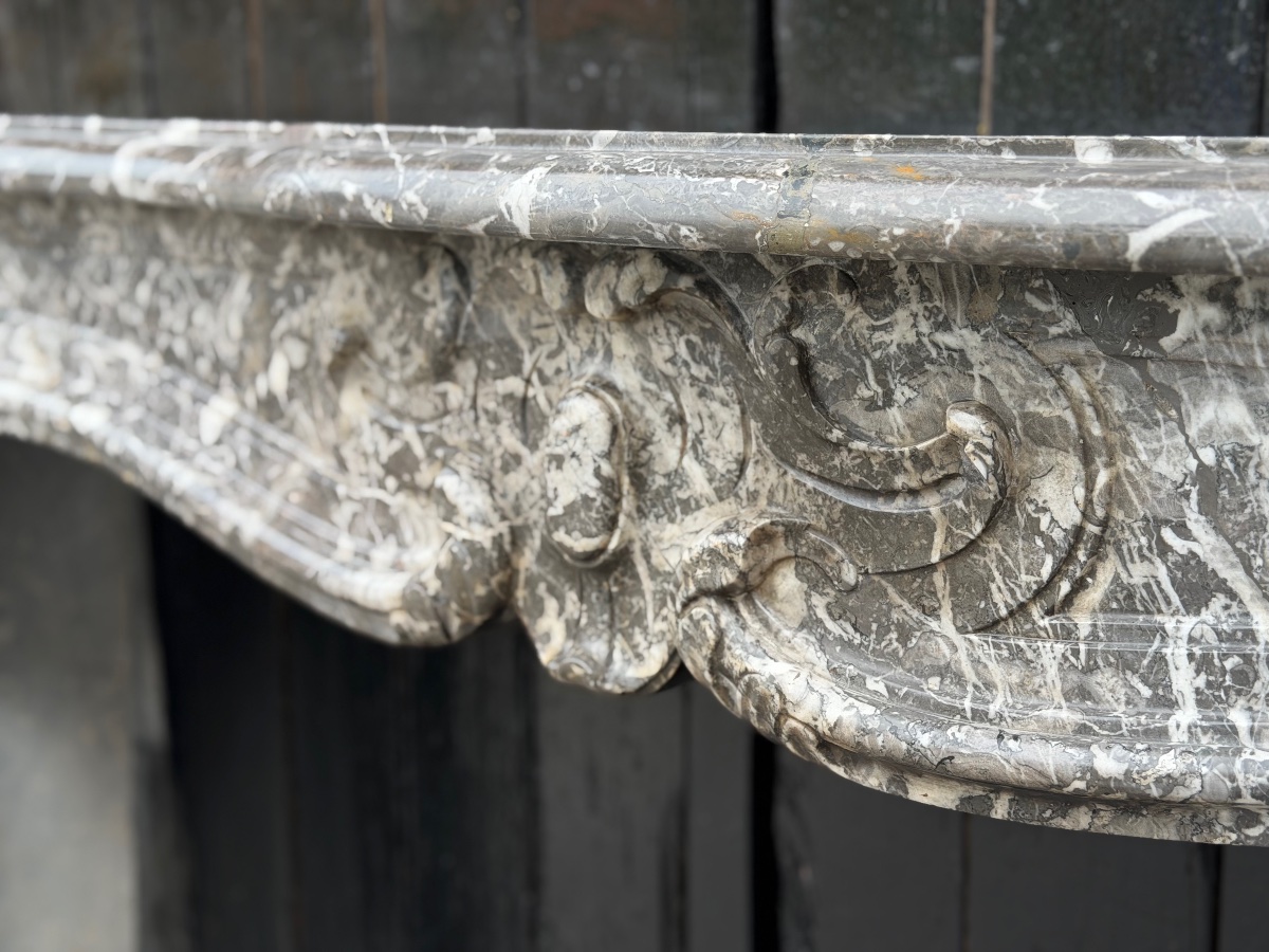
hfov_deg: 39.7
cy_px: 476
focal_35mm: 48
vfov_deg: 30.3
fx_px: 1760
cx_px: 634
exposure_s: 1/503
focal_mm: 6.76
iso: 64
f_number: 1.78
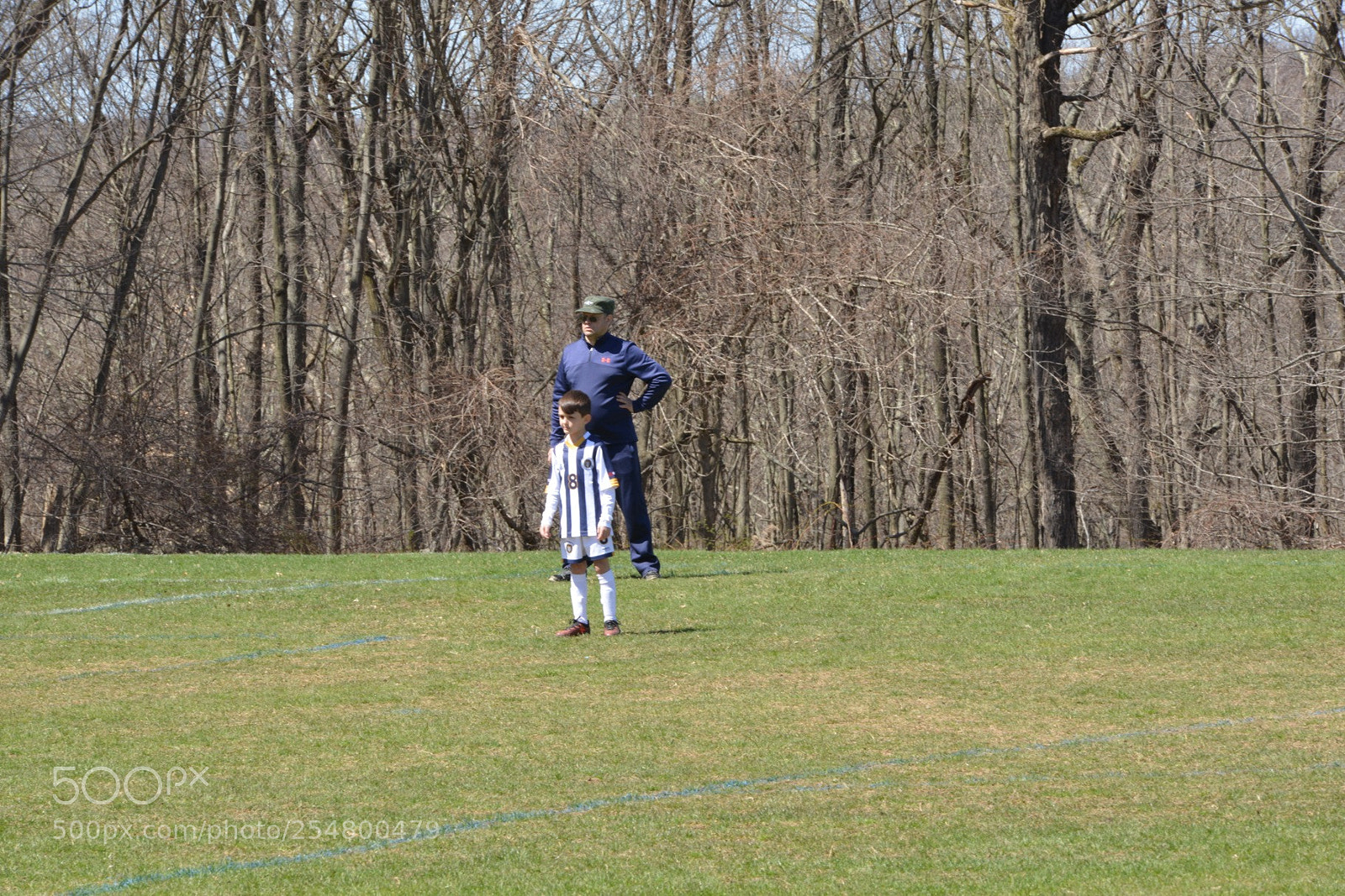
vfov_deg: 6.9
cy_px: 448
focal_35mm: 200
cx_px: 672
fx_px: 7472
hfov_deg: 10.3
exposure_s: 1/125
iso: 800
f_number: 22
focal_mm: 200
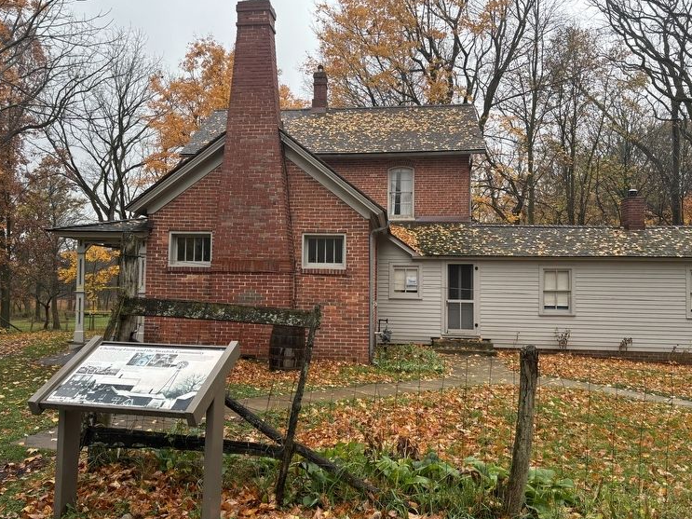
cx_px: 334
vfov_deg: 49.7
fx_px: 560
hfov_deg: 63.4
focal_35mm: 28
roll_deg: -1.6
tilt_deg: +3.6
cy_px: 261
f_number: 1.6
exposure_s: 1/382
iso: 50
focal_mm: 5.96
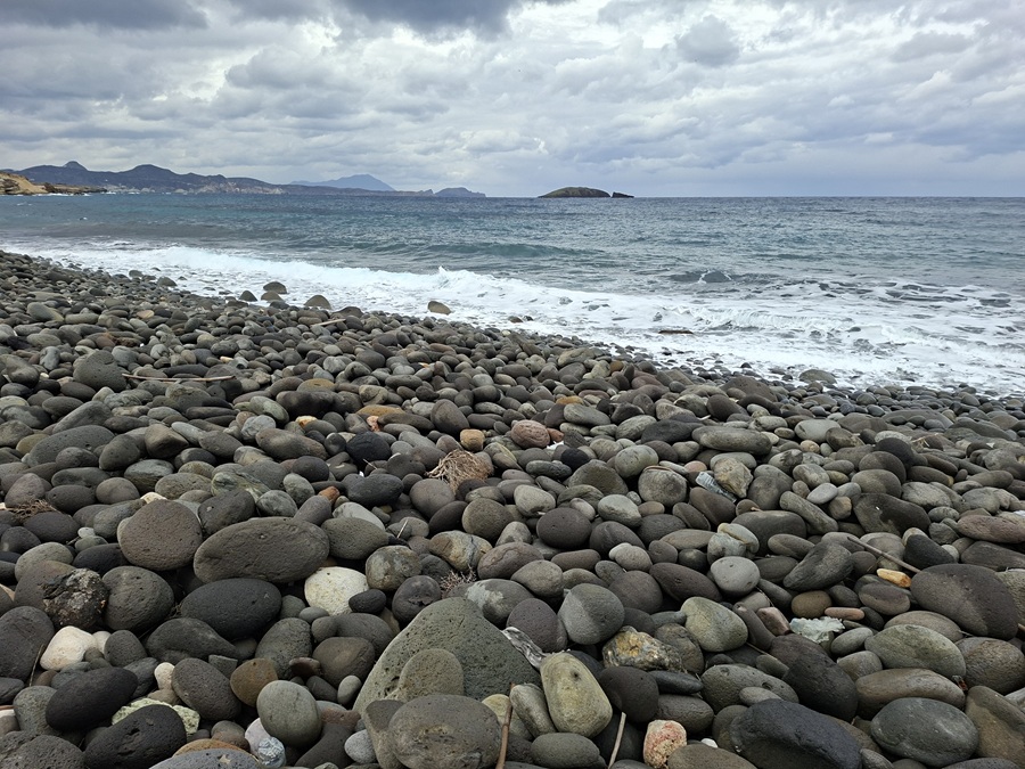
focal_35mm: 23
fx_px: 681
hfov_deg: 73.9
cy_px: 384
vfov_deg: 58.9
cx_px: 512
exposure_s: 1/1001
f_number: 1.8
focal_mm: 5.54
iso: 50
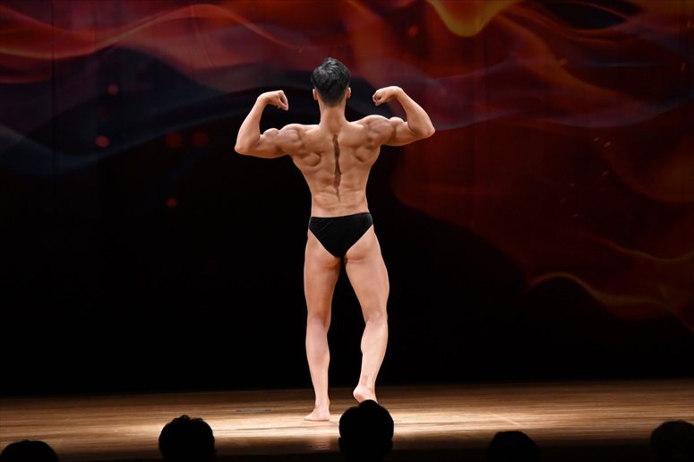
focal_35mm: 217
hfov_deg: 9.5
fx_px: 4181
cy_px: 231
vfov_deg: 6.3
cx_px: 347
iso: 3200
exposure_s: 1/400
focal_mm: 145
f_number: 5.6
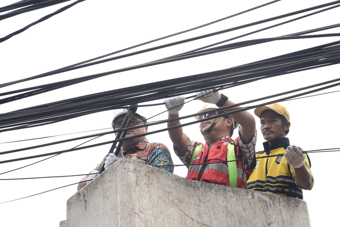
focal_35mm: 101
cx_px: 170
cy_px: 114
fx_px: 954
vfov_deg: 13.6
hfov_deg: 20.2
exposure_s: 1/1600
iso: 2000
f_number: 5.6
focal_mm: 101
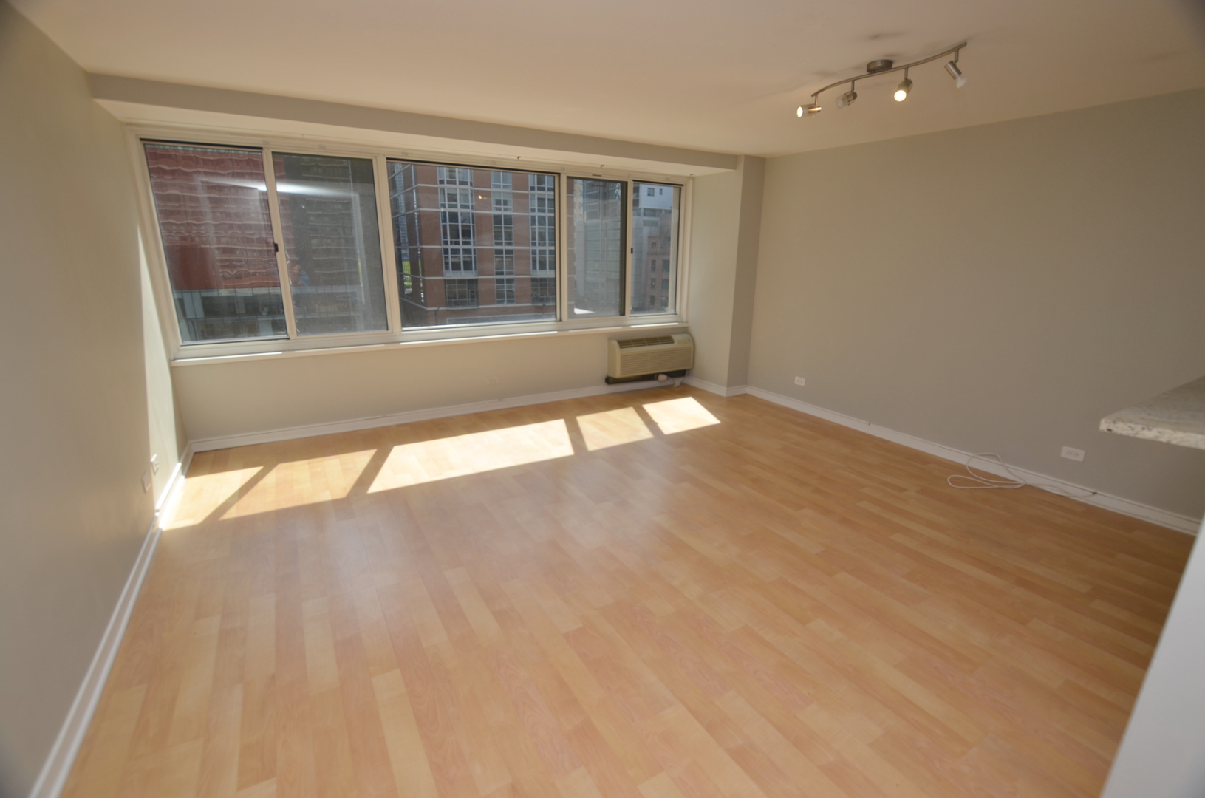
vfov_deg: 77.1
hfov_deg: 100.5
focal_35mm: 15
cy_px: 399
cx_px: 602
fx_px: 501
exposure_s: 1/125
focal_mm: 10
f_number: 5.6
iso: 160
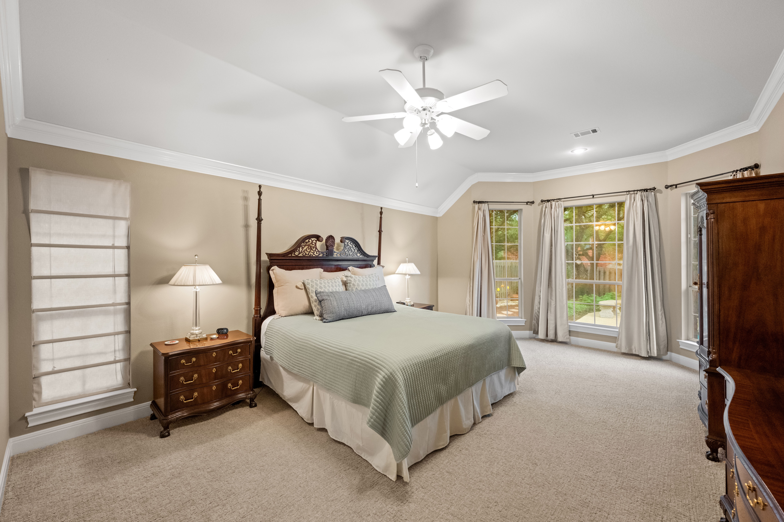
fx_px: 305
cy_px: 261
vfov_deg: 81.2
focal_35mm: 14
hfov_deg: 104.3
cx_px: 392
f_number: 7.1
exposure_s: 1/15
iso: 2500
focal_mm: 14
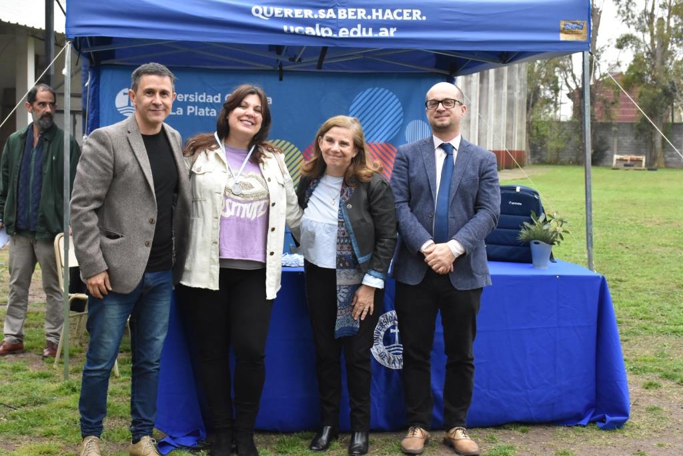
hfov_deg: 33.4
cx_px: 342
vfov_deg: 22.6
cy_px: 228
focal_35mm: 60
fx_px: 1138
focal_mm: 40
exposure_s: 1/320
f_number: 9
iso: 2000
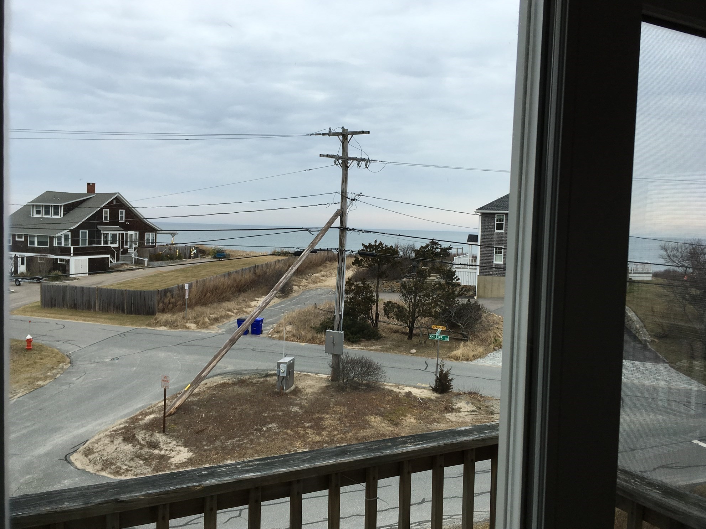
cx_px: 353
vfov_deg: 46.8
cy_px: 260
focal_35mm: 30
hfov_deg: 60.0
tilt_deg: -2.8
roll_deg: -1.3
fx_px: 612
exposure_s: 1/793
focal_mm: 4.15
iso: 25
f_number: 2.2
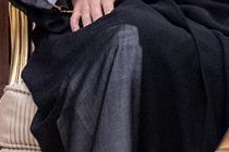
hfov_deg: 3.8
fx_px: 3397
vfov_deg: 2.6
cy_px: -236
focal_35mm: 534
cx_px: 582
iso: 4000
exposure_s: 1/100
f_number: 5
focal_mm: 70
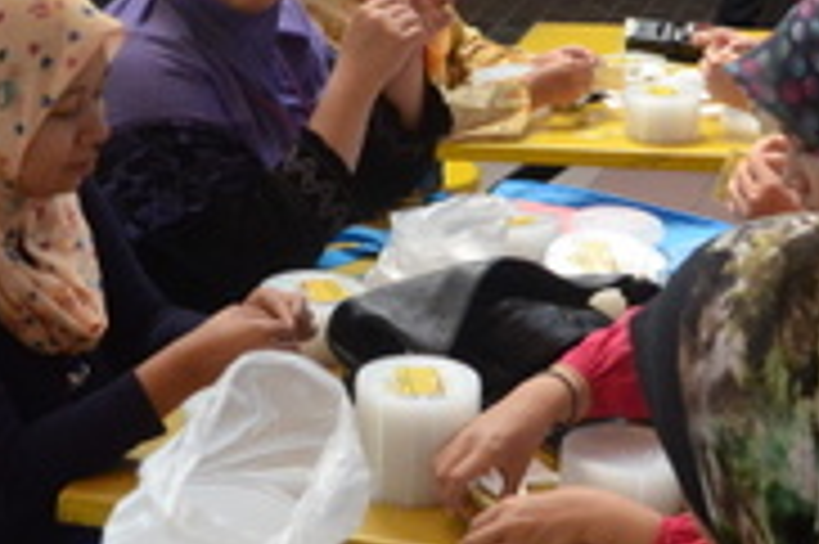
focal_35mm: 95
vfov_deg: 14.4
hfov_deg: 21.5
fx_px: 2159
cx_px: 400
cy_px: 220
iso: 2000
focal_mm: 18
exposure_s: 1/640
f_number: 6.3
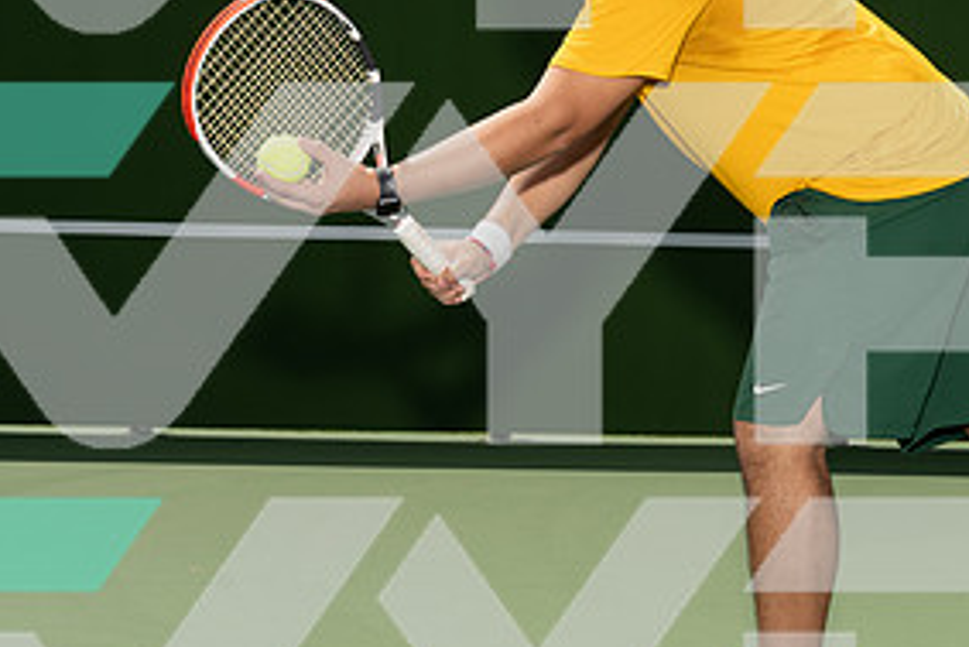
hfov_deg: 25.8
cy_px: 265
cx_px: 688
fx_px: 2100
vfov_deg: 17.5
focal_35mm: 78
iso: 100
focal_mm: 38
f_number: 10
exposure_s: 1/250
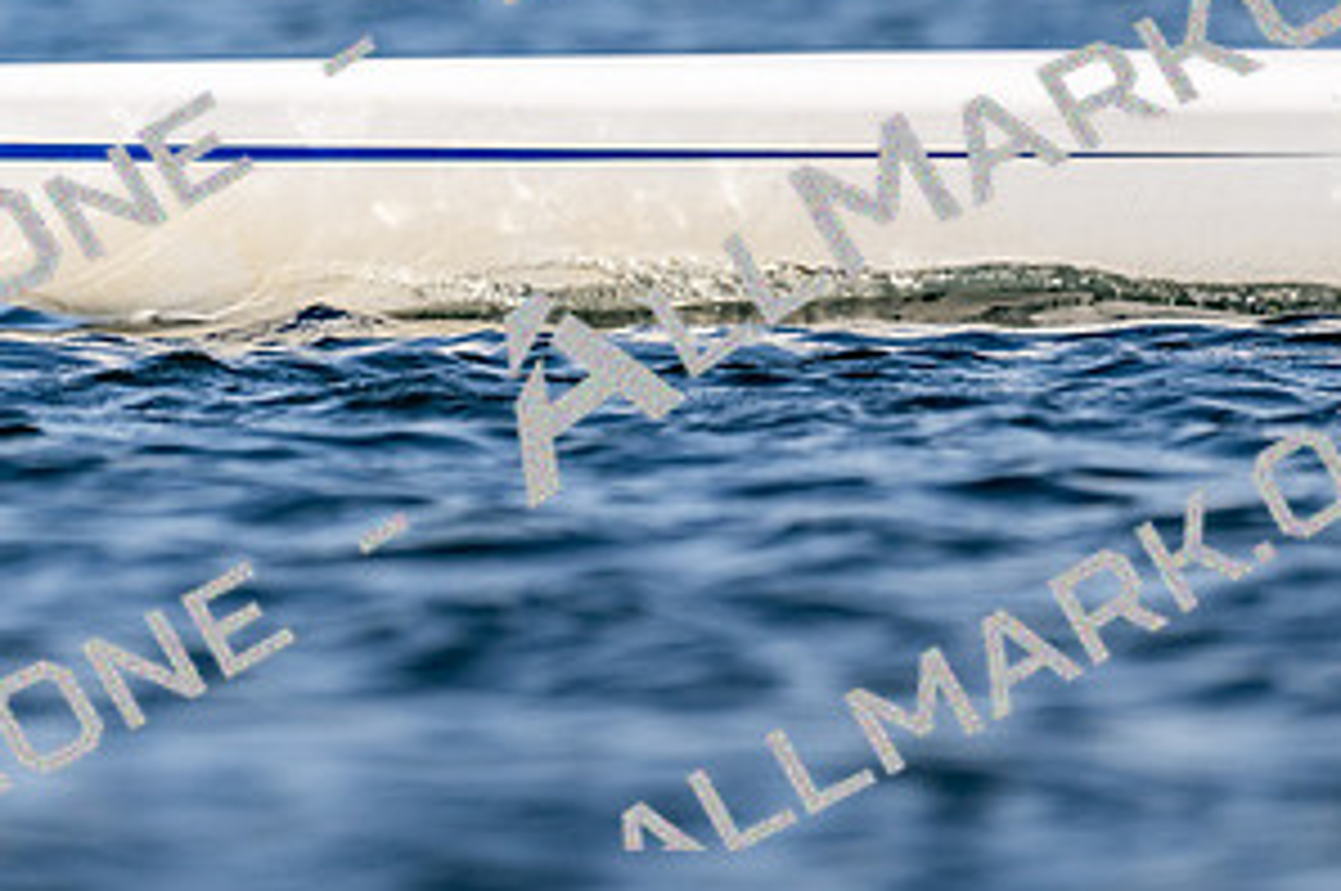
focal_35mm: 1167
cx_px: 117
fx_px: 43423
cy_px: 81
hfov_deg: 1.8
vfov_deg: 1.2
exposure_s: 1/2500
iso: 160
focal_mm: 400
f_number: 4.5
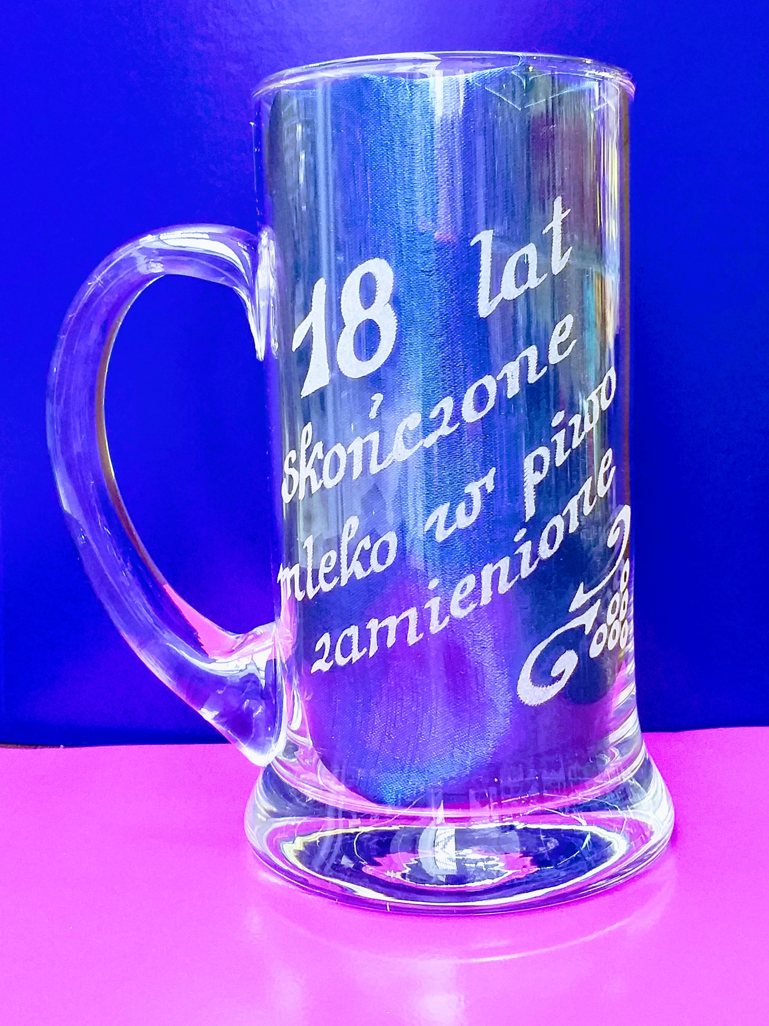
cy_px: 513
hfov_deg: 53.1
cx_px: 384
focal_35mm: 26
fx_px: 770
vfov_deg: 67.3
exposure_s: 1/50
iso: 200
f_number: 1.7
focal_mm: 3.93
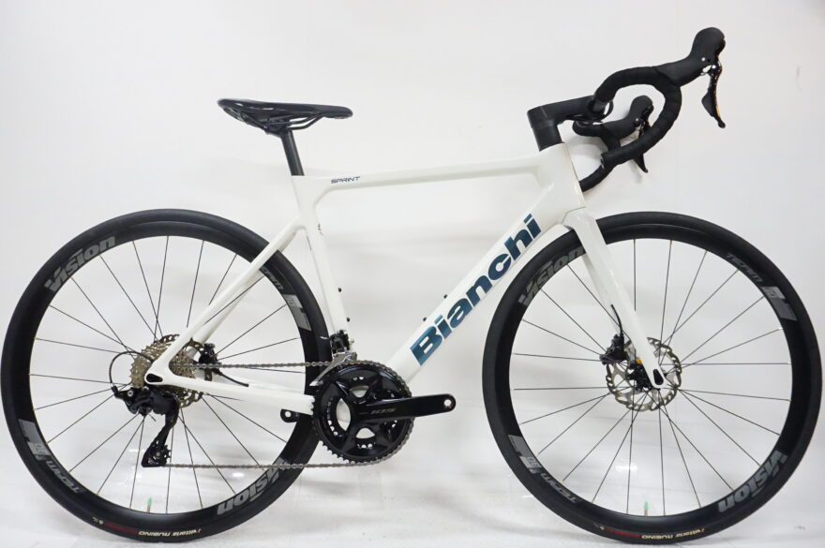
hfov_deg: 62.0
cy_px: 274
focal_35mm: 30
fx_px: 687
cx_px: 412
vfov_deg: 43.5
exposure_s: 1/100
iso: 5000
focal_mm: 20
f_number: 8
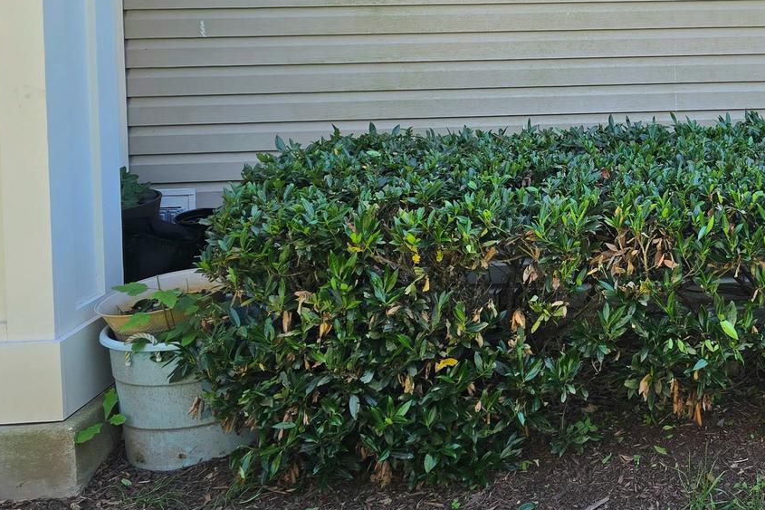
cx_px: 835
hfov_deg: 30.9
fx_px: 1232
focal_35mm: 58
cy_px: -8
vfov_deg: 22.4
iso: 12
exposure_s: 1/400
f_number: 1.7
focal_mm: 6.3
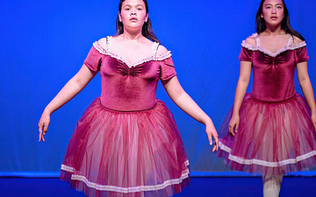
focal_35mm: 337
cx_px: 118
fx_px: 2902
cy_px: 112
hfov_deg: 6.2
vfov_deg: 3.9
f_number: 2.8
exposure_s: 1/400
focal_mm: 200
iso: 1250
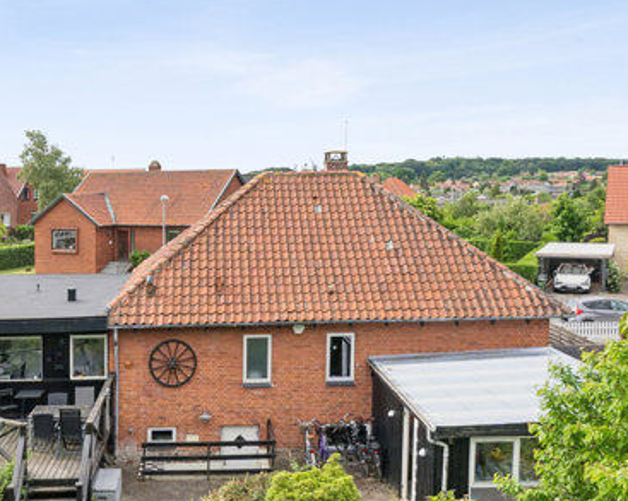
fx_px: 827
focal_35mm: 45
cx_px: 214
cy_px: 404
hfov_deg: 41.1
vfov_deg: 32.7
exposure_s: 1/320
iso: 250
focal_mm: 14.5
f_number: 7.1
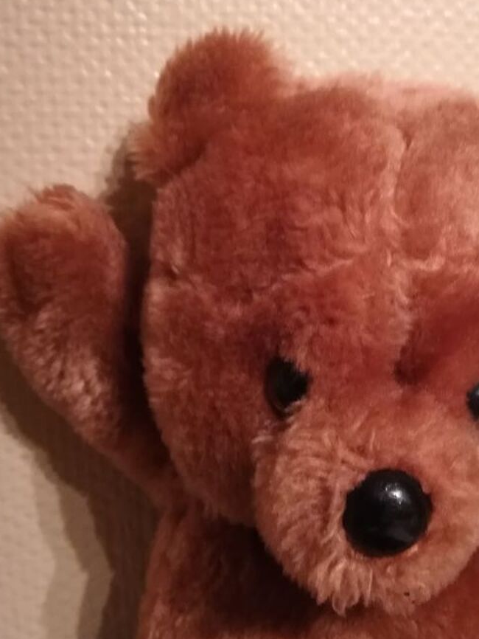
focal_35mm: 40
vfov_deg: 46.8
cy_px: 307
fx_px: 738
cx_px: 363
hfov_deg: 35.1
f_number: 2.2
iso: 640
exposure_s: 1/20
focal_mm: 3.83
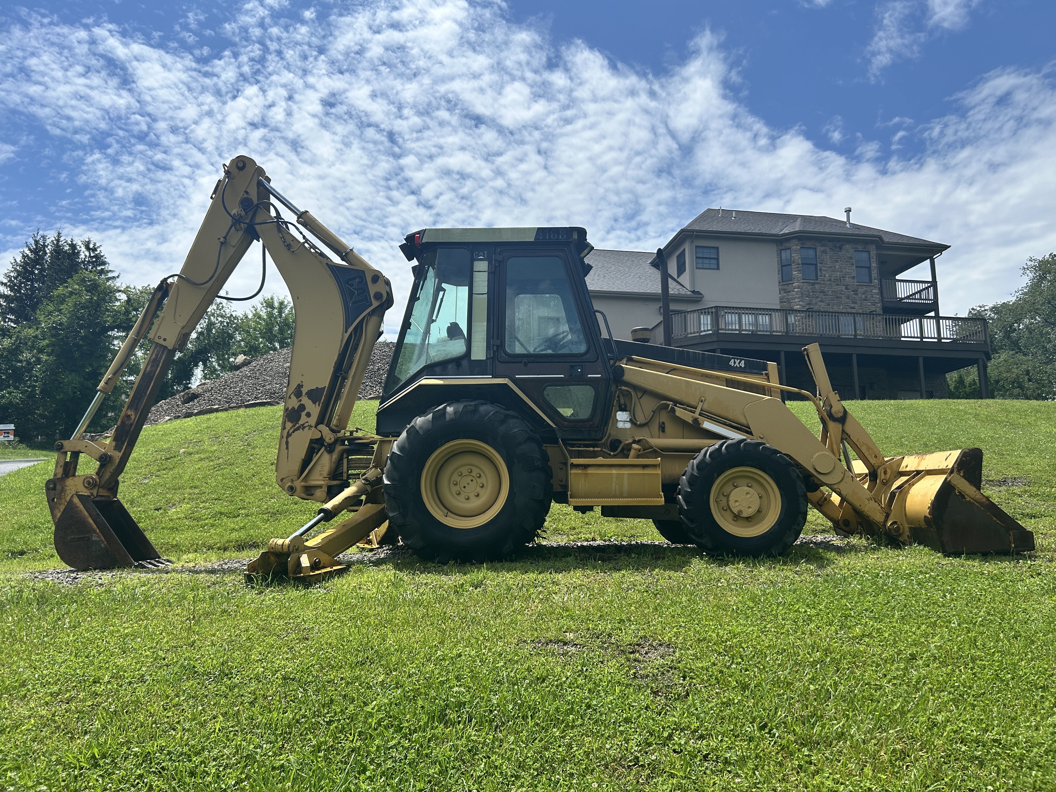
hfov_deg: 67.3
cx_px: 528
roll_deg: +0.7
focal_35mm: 26
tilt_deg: +10.3
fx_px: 793
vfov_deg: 53.1
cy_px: 396
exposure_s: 1/6993
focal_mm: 5.7
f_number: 1.5
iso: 50
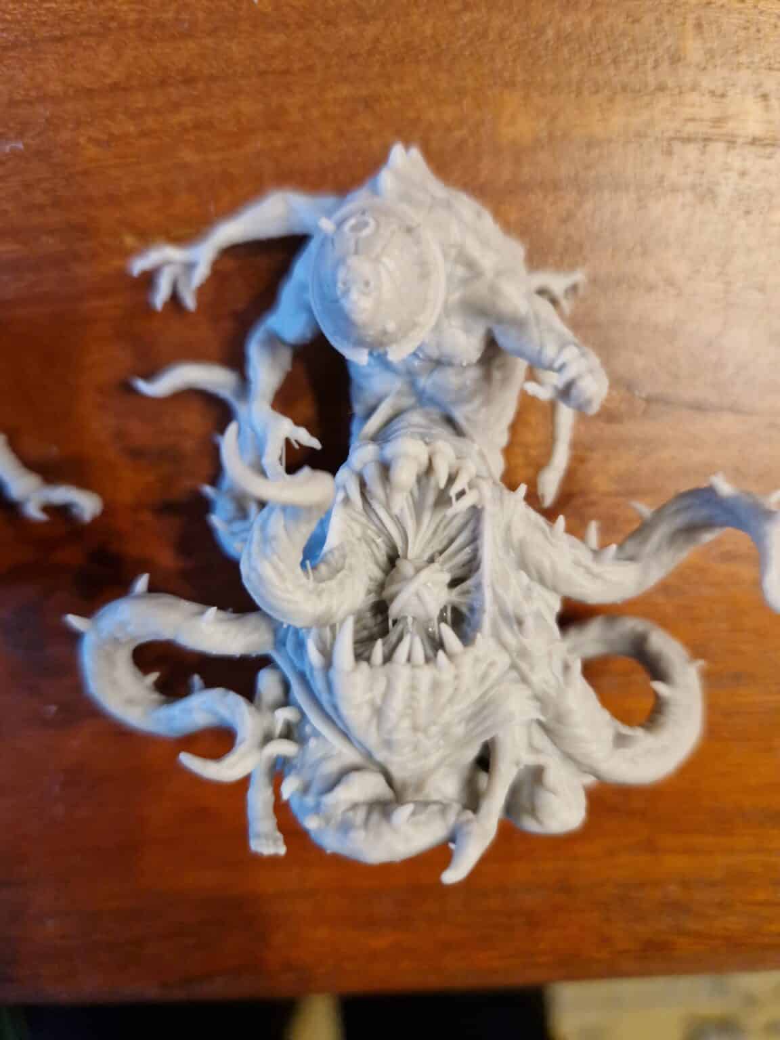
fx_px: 691
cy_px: 520
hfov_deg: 58.9
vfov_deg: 73.9
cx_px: 390
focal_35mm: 23
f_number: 1.8
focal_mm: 5.4
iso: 125
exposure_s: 1/100
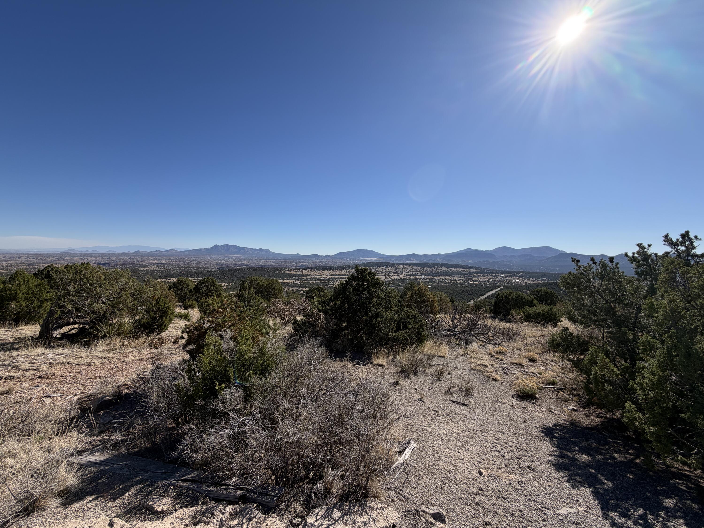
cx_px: 352
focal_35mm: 14
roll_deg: -1.0
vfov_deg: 85.7
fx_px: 285
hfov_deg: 102.1
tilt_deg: -1.8
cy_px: 264
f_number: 2.2
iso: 20
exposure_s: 1/985
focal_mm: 2.22
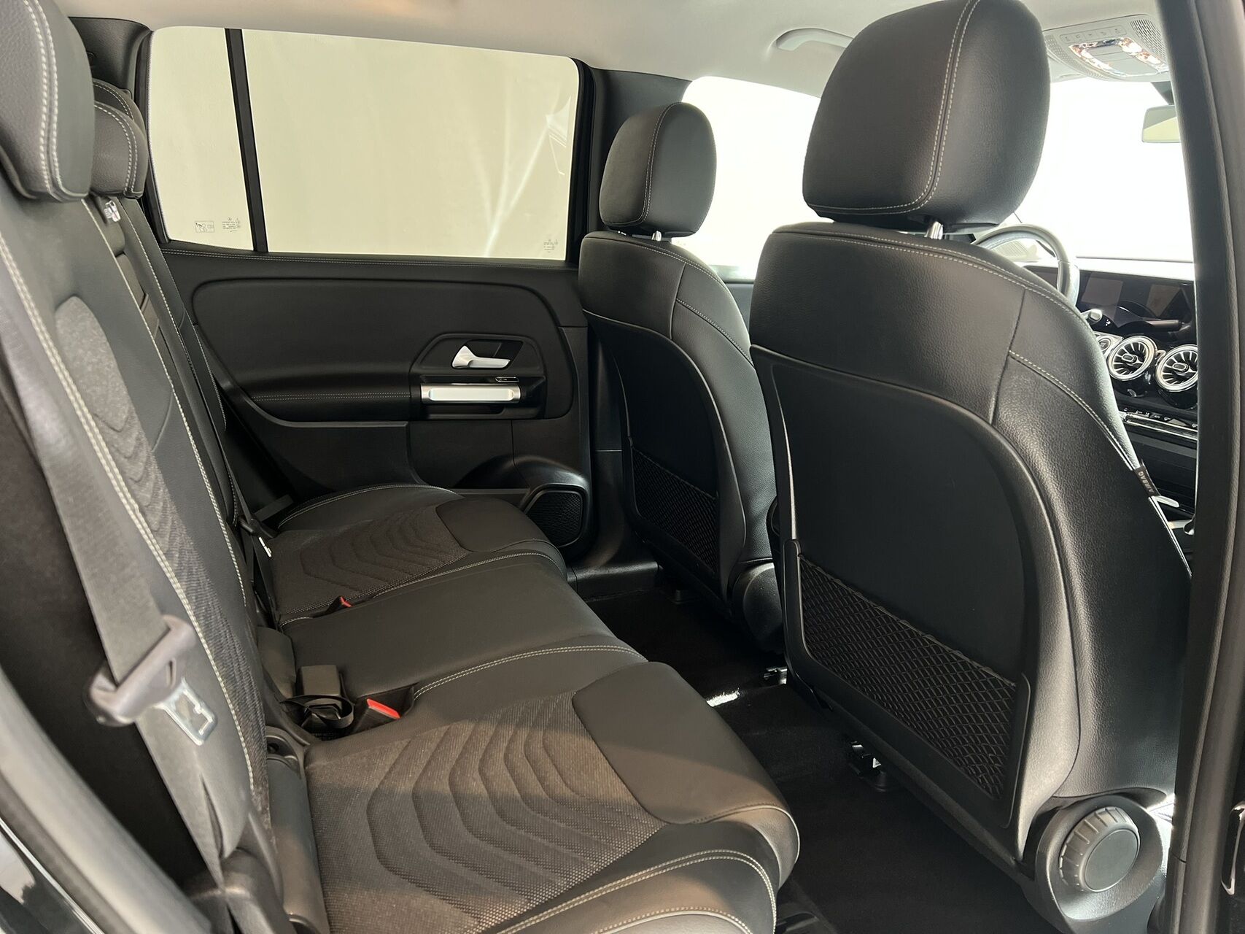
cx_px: 622
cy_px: 467
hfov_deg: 67.3
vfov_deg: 53.1
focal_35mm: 26
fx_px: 935
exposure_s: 1/60
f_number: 1.5
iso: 160
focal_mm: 5.7
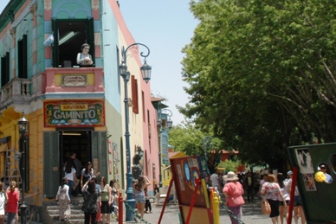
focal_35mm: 62
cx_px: 61
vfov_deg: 21.9
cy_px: 74
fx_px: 577
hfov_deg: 31.5
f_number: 9
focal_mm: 25
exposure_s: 1/320
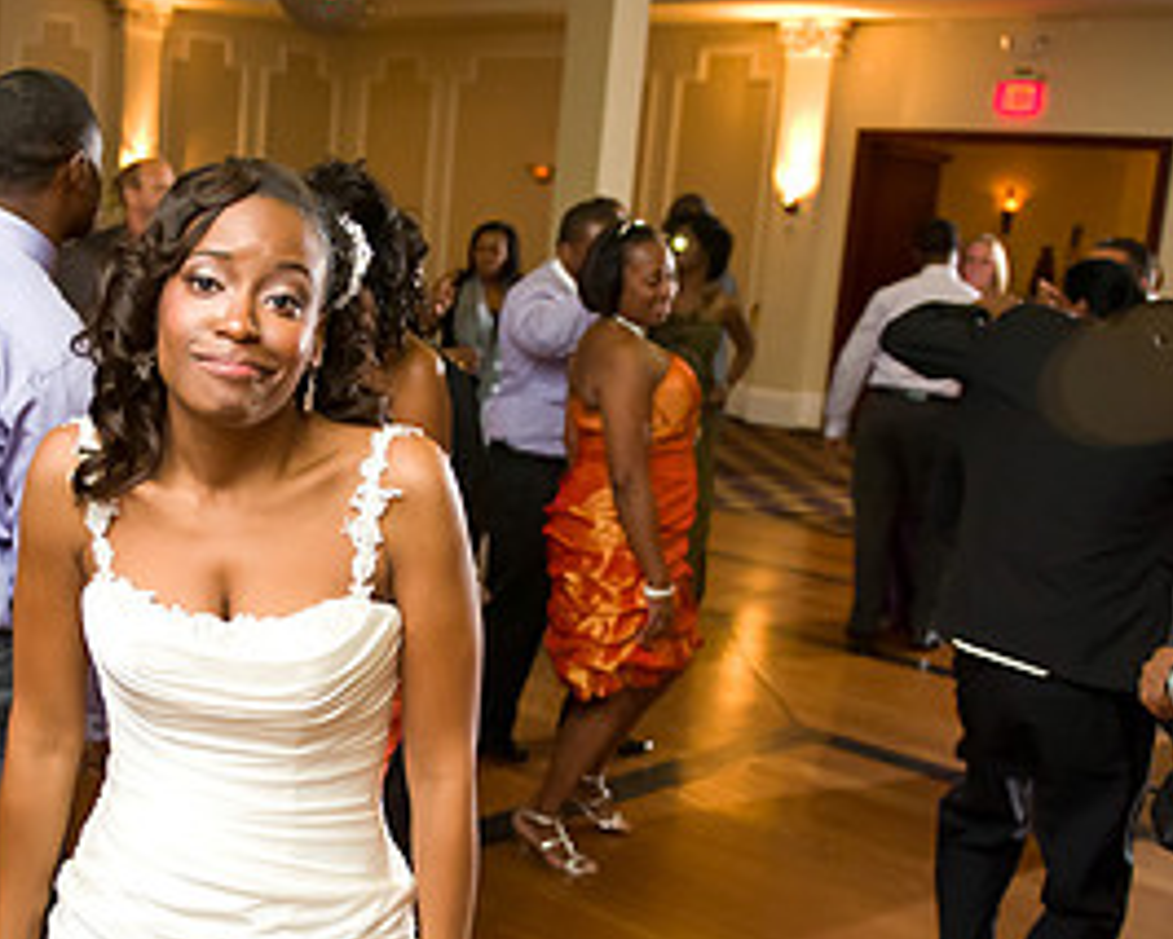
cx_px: 304
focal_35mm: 49
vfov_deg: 30.7
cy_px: 591
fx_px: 1702
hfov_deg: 37.2
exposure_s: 1/125
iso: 3200
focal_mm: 24
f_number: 3.2
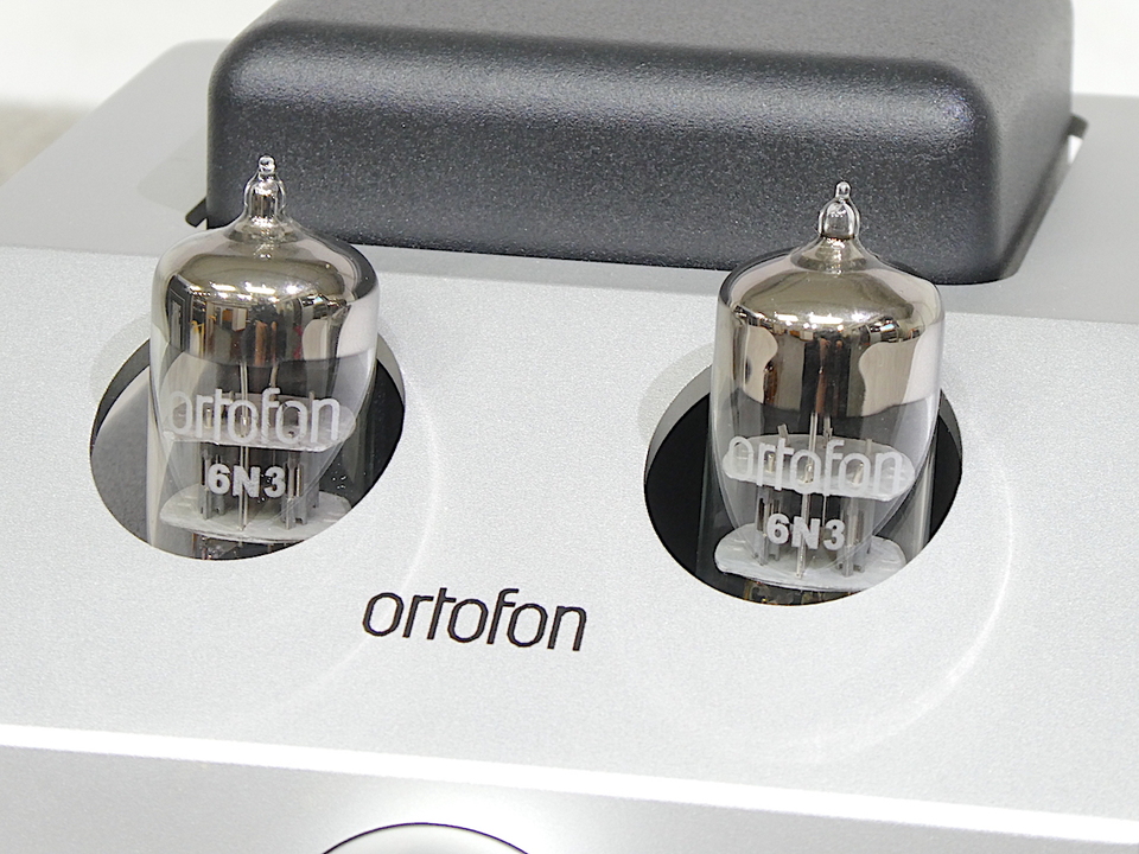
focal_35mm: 160
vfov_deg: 9.3
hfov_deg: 12.3
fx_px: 5265
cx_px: 570
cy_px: 427
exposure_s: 1/4
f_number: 5.5
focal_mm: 28.7
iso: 200
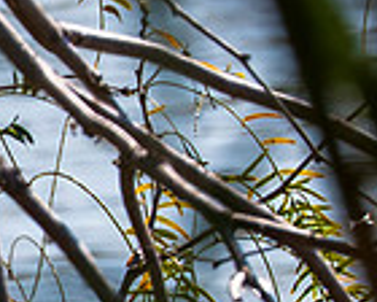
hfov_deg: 0.8
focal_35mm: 2442
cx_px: -195
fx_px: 27247
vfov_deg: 0.6
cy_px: 403
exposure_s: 1/1600
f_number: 10
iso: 1400
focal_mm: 200
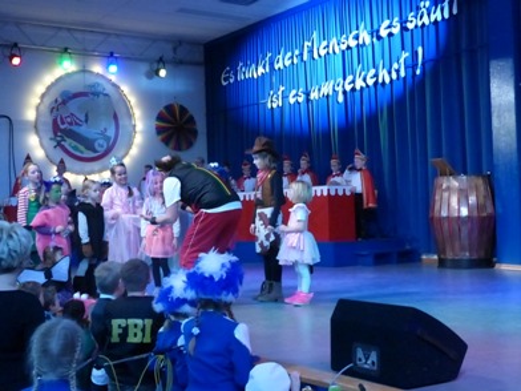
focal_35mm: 50
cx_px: 260
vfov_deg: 29.1
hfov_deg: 38.2
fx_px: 753
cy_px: 196
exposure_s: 1/125
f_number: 4
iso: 1600
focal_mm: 9.1
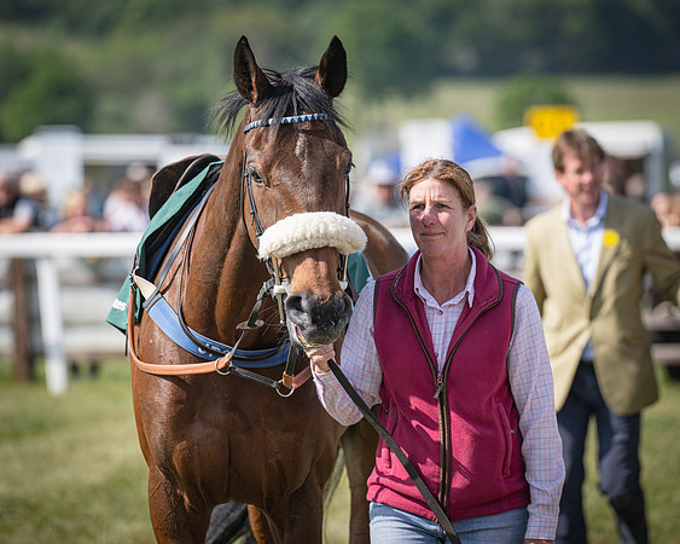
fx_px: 4798
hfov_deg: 8.1
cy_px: 256
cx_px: 344
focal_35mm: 238
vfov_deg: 6.5
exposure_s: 1/1600
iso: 200
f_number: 4
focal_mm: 200
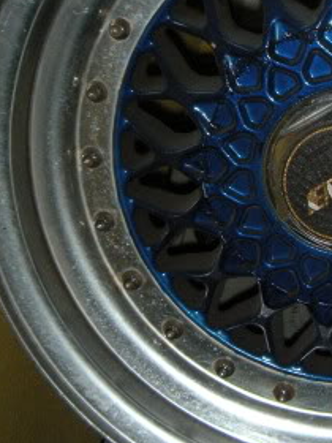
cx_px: 364
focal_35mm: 80
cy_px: 158
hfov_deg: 17.8
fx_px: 1023
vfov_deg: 24.3
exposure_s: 1/60
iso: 200
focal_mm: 5.9
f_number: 3.8
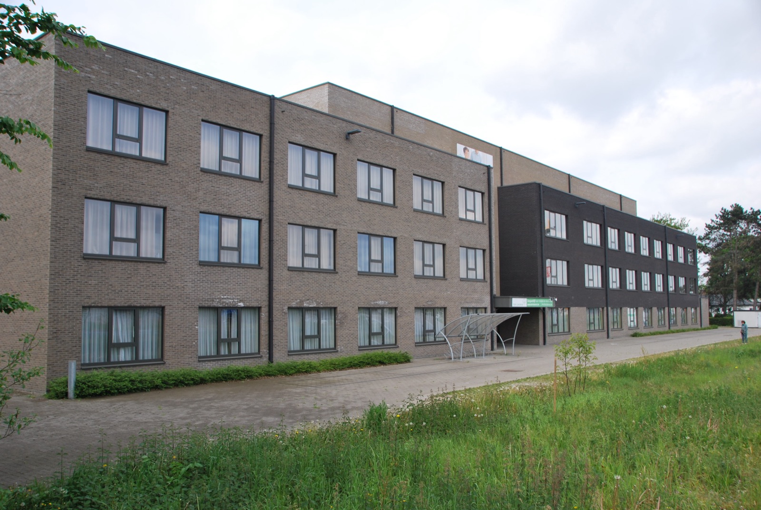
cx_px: 380
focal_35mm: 33
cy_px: 255
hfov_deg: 57.2
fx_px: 698
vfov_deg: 40.1
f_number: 7.1
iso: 100
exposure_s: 1/200
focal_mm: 22
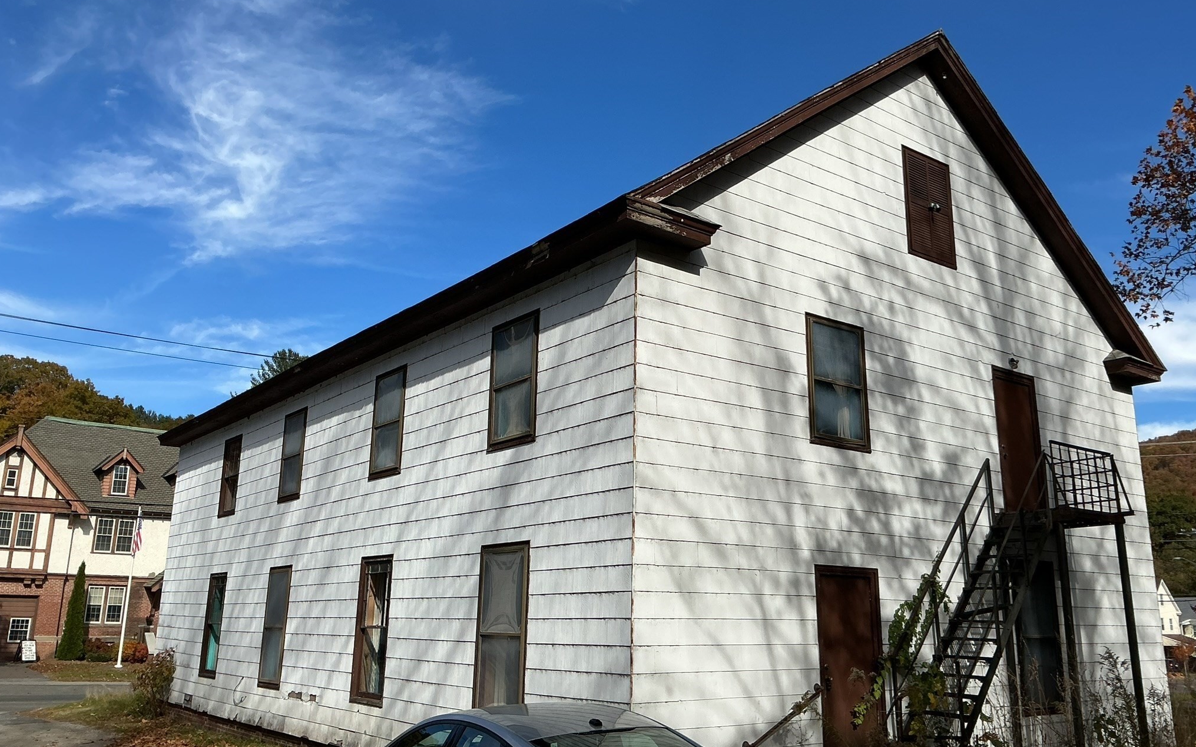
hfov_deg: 61.2
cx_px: 599
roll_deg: -0.7
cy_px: 349
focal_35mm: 31
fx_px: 1010
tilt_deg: +16.0
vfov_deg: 40.6
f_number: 1.8
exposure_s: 1/2227
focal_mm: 3
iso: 25
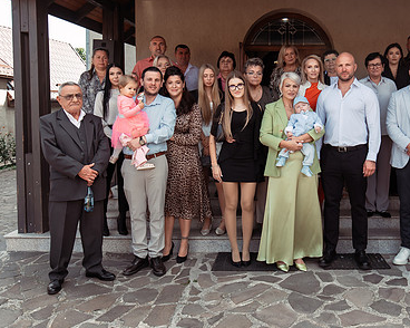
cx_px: 274
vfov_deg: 40.0
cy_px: 133
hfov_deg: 48.3
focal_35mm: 37
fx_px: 449
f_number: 5
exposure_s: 1/320
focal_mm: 25
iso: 320
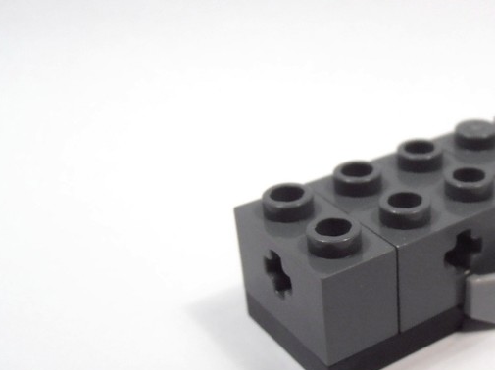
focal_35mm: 66
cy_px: 229
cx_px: 419
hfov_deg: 28.6
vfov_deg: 22.2
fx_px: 943
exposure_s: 1/60
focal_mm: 6.61
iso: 80
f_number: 3.9
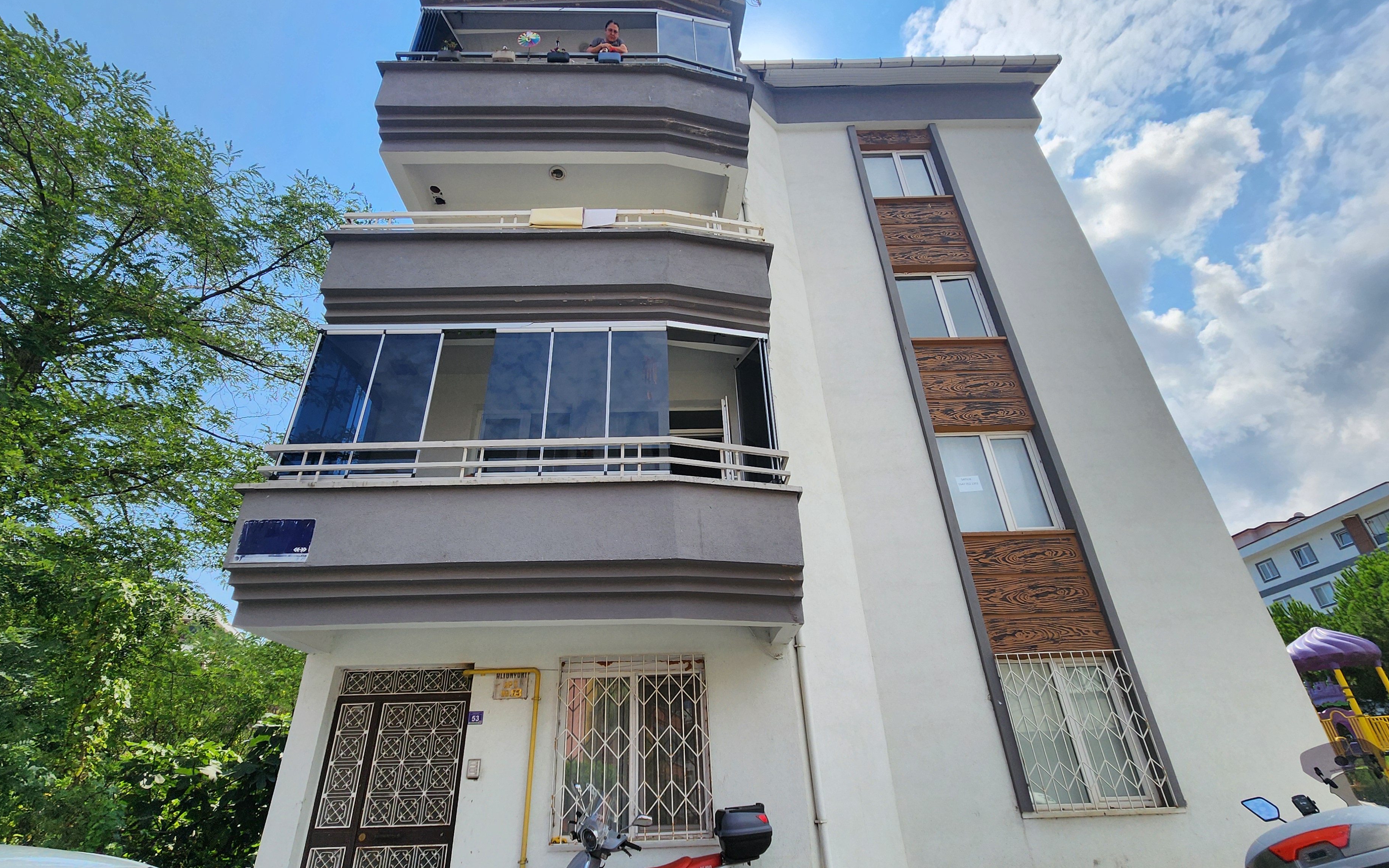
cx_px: 680
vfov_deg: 74.7
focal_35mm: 15
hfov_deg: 101.4
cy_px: 461
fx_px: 568
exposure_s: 1/2929
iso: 50
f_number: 2.2
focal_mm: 2.2
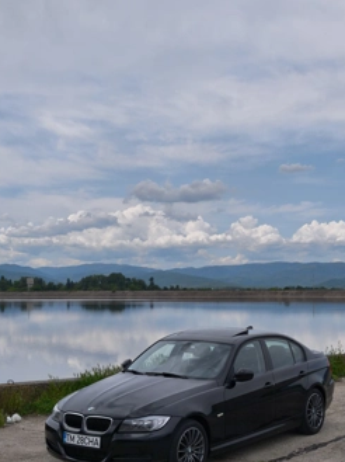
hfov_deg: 26.0
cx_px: 189
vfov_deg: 34.3
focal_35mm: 56
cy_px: 268
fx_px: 746
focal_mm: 6.57
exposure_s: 1/3906
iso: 50
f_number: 1.6
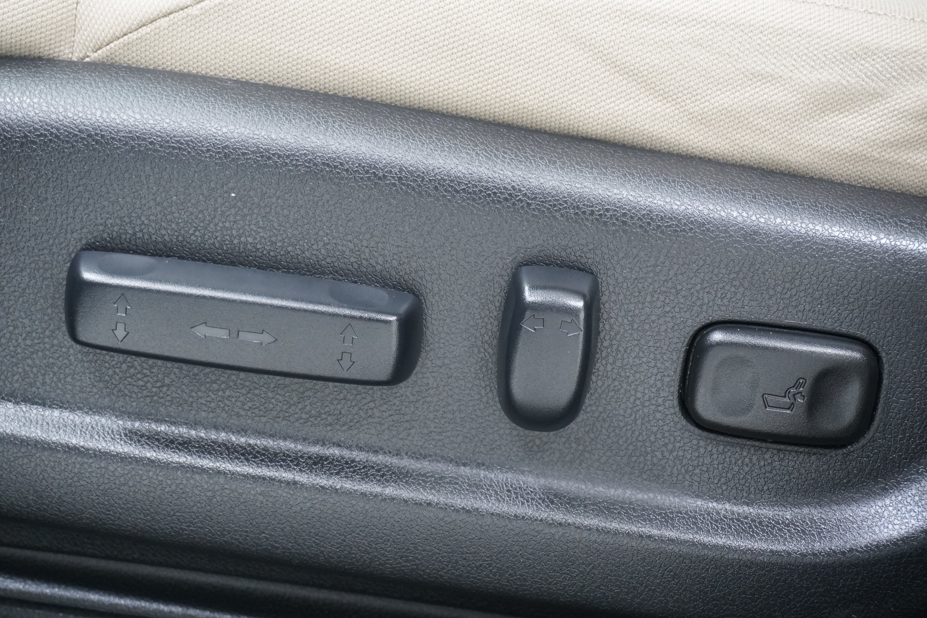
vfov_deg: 20.6
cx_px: 464
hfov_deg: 30.5
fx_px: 1700
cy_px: 309
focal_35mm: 66
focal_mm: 44
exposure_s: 1/80
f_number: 5.6
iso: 3200
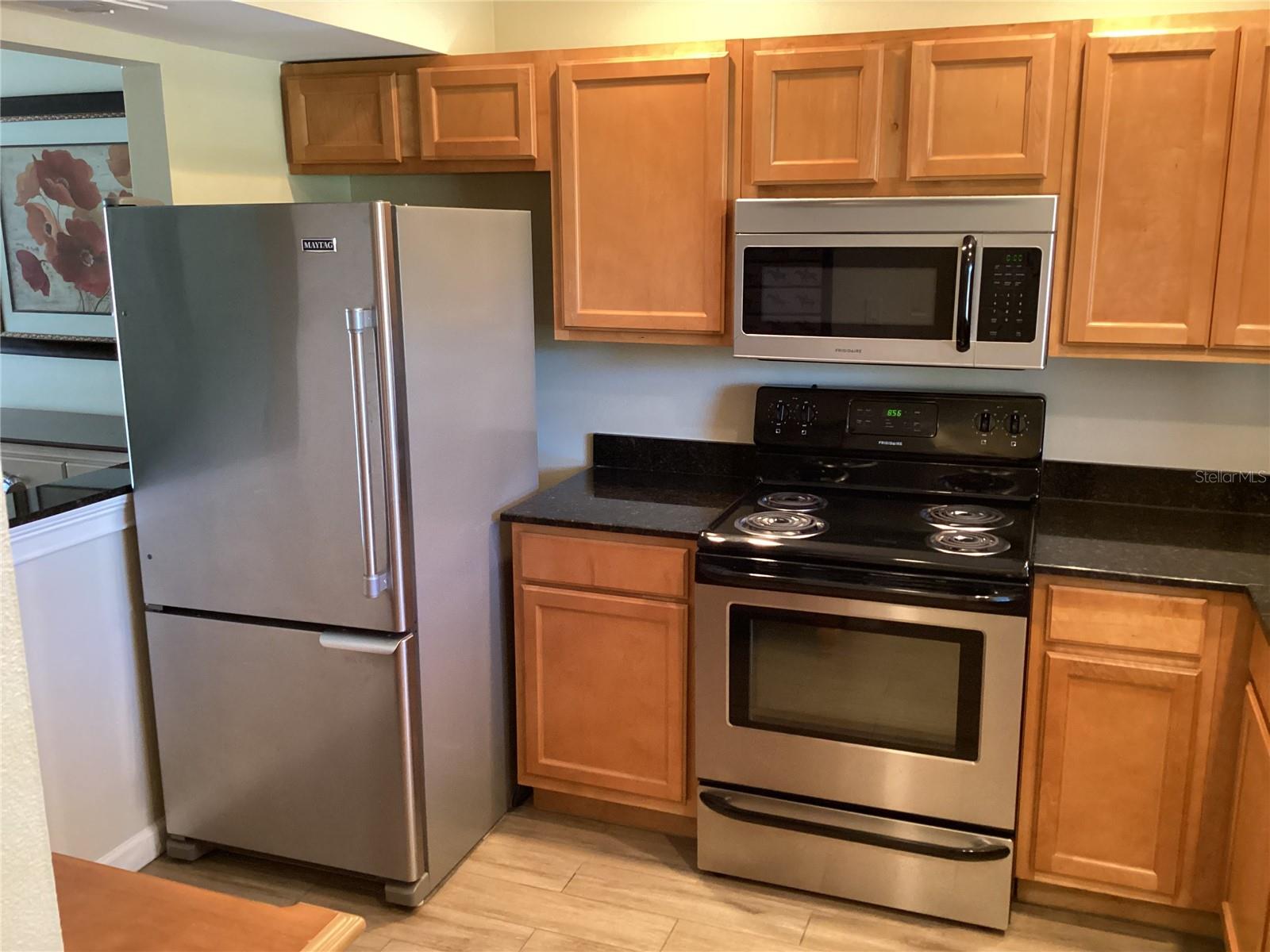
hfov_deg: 58.4
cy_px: 476
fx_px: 1137
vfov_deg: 45.4
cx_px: 635
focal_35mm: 31
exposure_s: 1/30
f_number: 2.4
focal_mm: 3.3
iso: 400
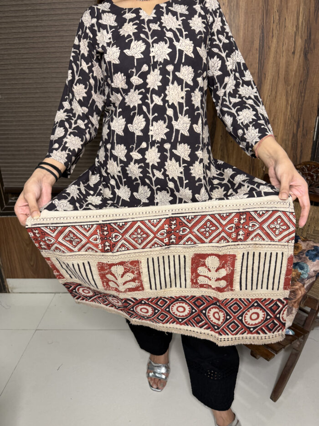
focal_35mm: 24
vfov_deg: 71.6
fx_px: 295
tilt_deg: -23.3
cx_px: 160
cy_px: 213
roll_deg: +0.3
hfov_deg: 56.8
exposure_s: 1/50
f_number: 1.78
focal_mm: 6.76
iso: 125
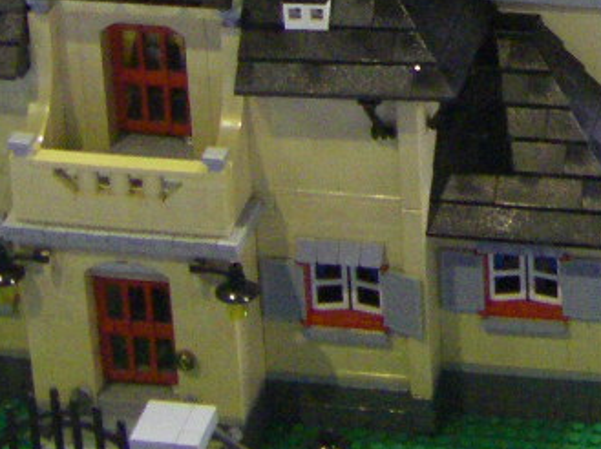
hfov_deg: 10.5
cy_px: -186
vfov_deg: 7.9
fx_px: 3208
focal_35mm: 185
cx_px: 786
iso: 400
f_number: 3.5
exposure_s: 1/50
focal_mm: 6.3
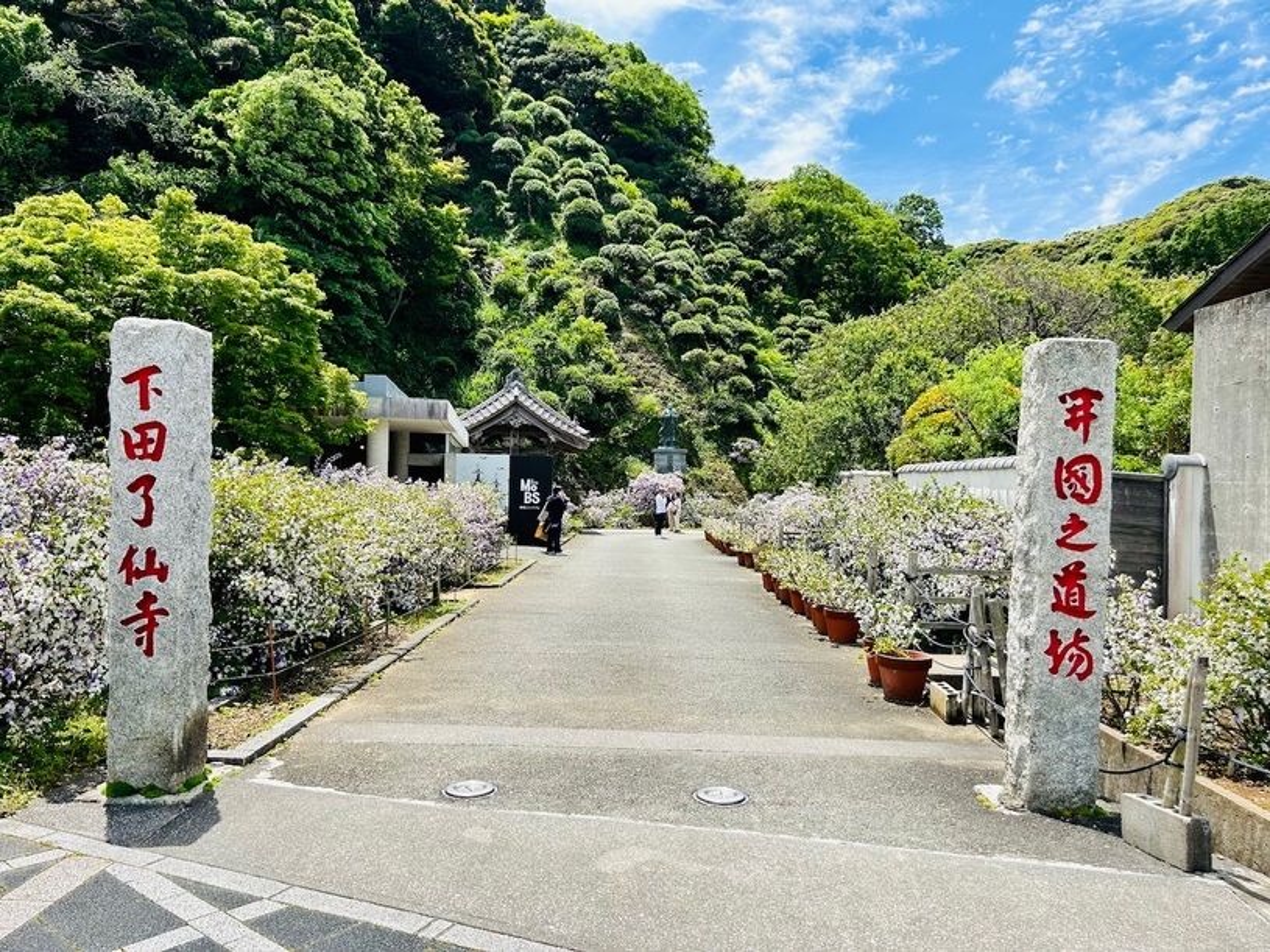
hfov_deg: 67.3
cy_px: 476
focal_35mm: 26
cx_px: 635
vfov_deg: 53.1
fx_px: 954
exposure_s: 1/3257
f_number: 1.5
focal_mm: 5.7
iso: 50
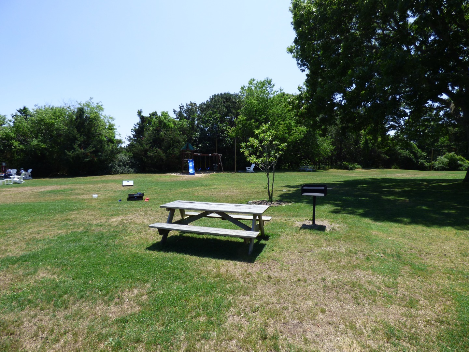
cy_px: 176
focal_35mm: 20
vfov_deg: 66.0
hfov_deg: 81.7
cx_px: 234
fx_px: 271
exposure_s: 1/1300
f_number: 2.8
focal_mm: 3.58
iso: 100
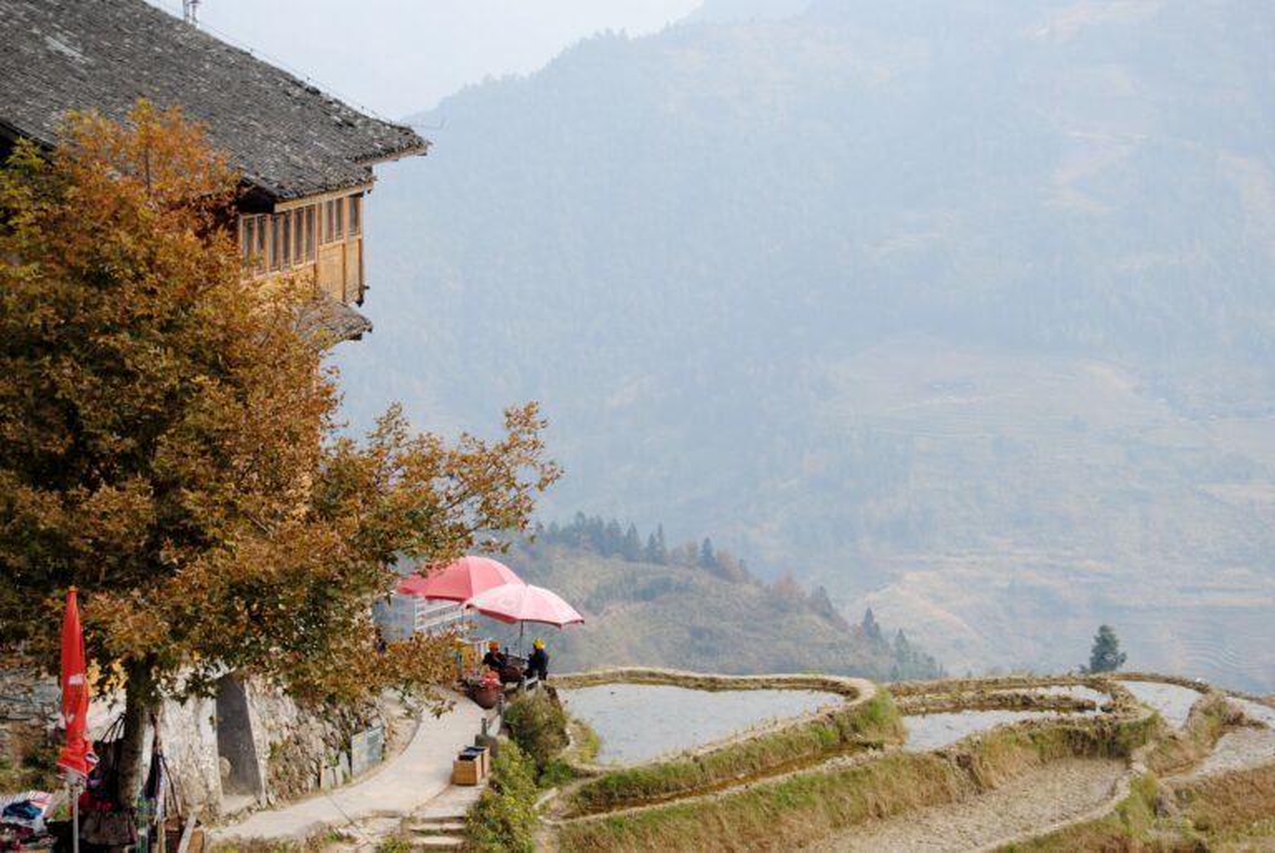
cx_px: 638
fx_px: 2925
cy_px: 426
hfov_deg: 24.6
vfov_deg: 16.6
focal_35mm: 82
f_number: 7.1
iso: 100
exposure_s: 1/200
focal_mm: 55
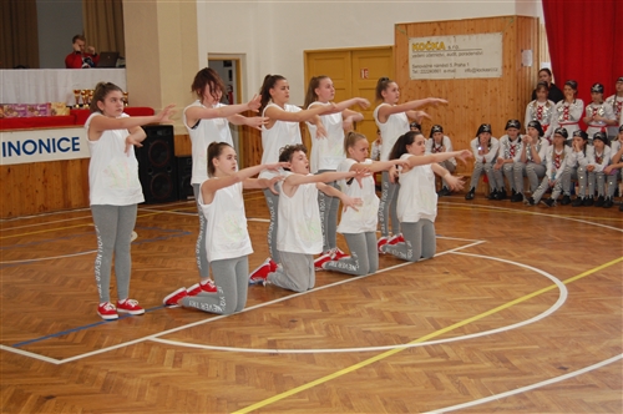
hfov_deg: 37.9
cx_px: 312
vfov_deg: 25.7
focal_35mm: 52
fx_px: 907
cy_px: 207
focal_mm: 35
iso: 500
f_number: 4.8
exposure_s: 1/60
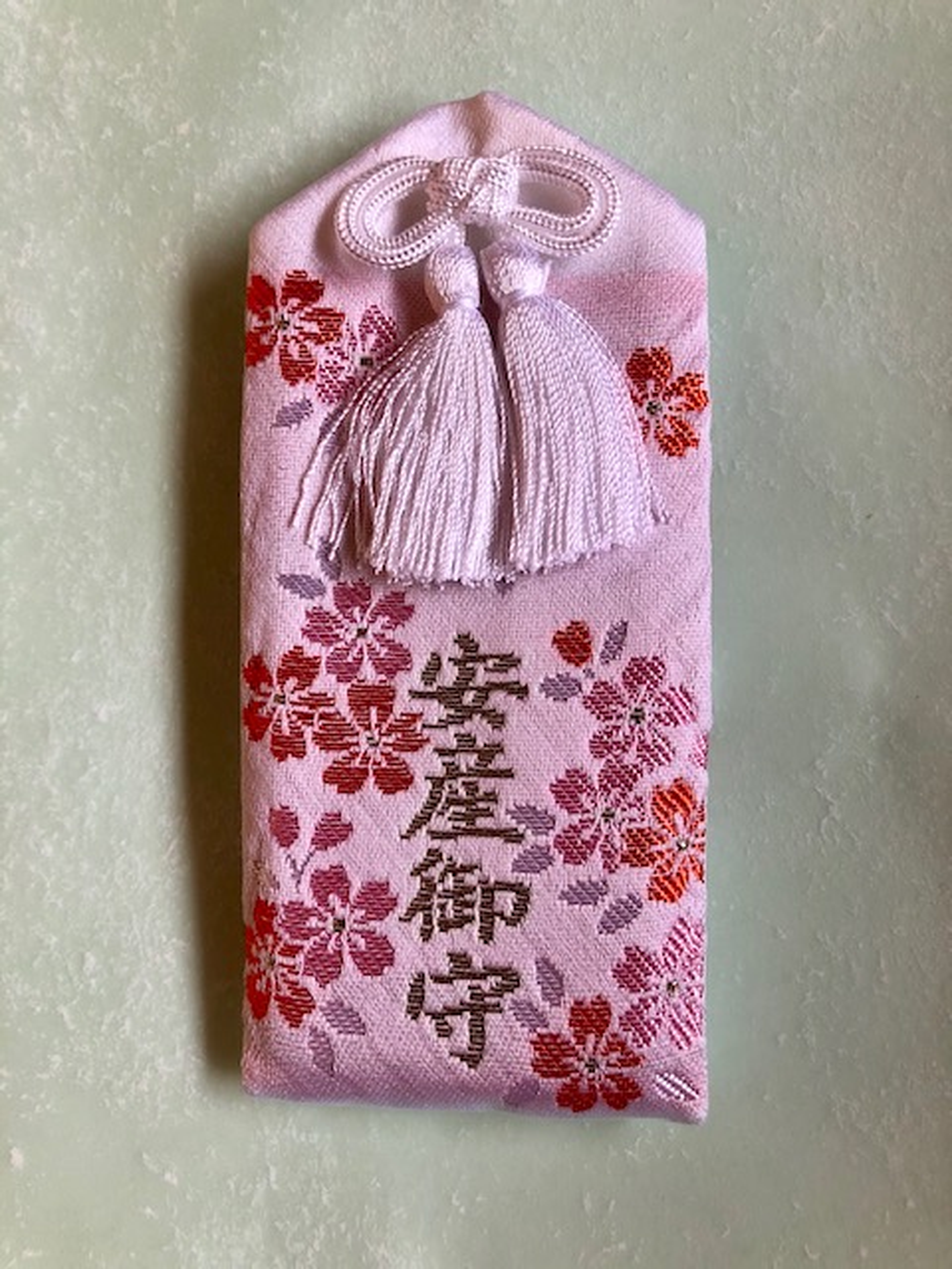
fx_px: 1027
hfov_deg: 49.7
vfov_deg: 63.4
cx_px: 476
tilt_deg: -85.1
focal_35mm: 28
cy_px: 634
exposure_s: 1/40
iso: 25
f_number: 1.8
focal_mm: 3.99
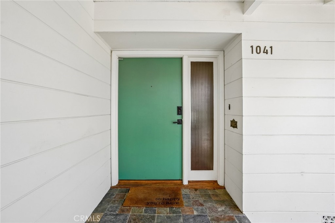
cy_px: 112
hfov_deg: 96.8
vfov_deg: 73.7
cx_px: 168
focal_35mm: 16
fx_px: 149
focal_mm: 16
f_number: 8
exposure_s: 1/125
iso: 400
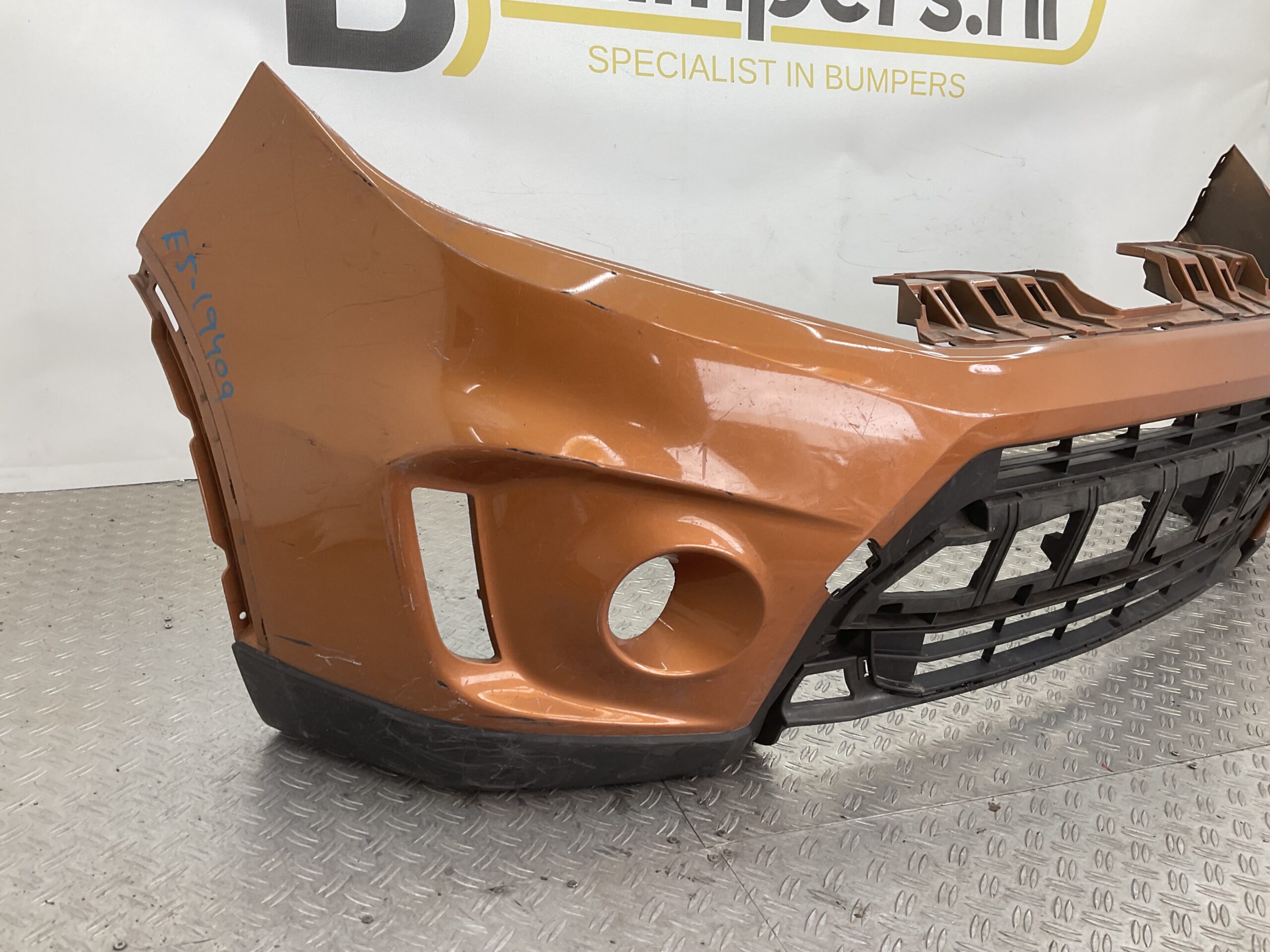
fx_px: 1064
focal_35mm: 29
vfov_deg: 48.2
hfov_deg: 61.7
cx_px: 635
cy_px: 476
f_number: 1.8
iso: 25
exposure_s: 1/100
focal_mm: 3
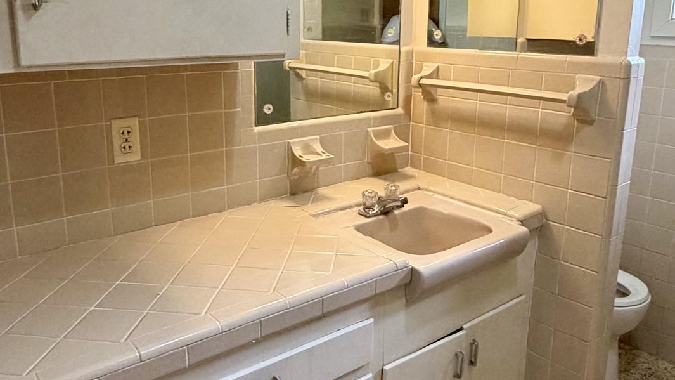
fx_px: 591
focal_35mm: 33
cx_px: 326
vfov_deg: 35.5
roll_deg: +0.1
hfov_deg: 59.5
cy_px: 151
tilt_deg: -12.8
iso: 400
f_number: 2.2
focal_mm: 2.22
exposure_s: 1/60
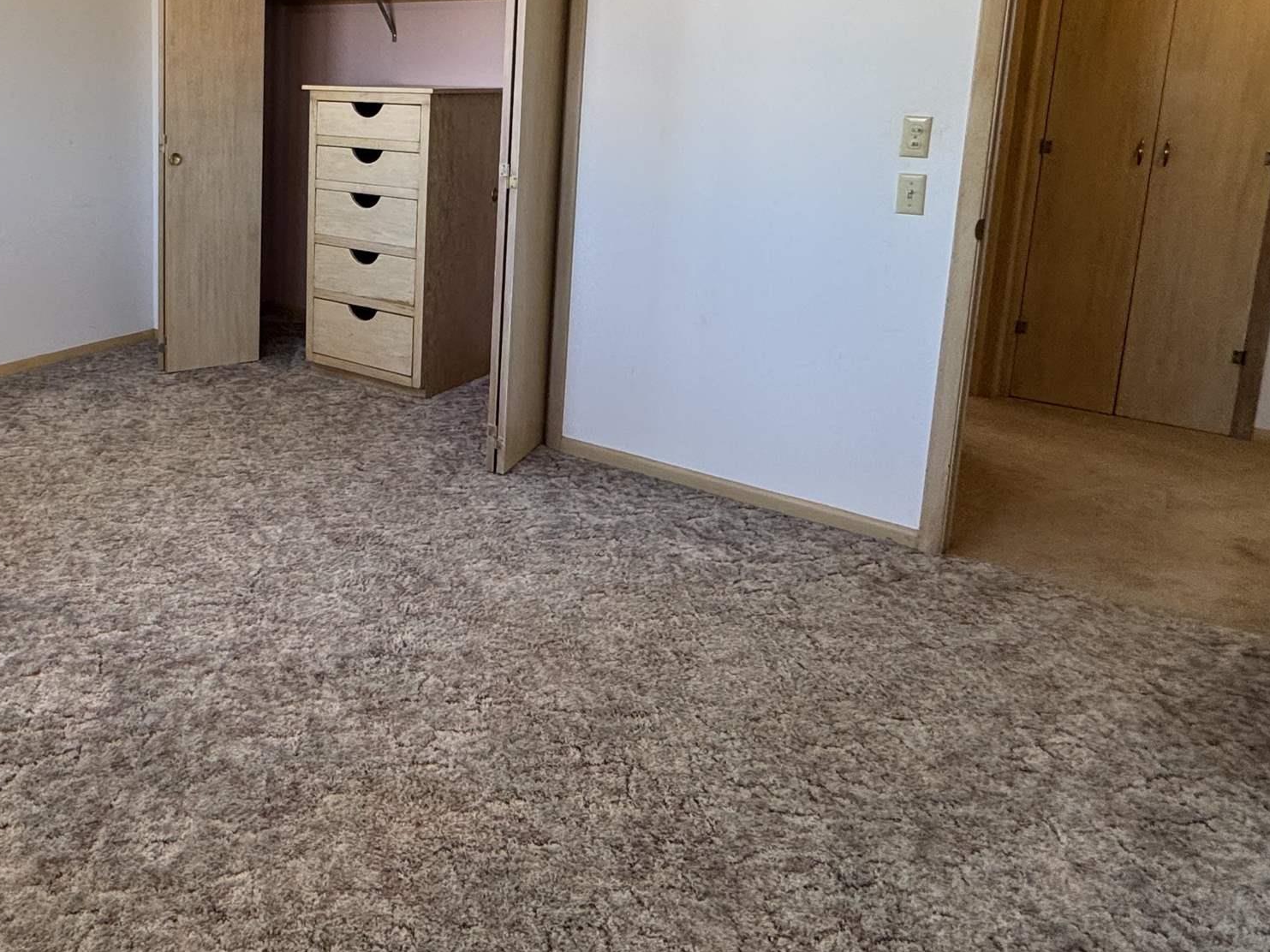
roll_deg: -1.0
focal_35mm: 29
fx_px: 1064
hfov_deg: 57.9
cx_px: 288
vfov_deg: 46.5
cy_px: 242
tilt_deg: -10.2
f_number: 2.2
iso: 200
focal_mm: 2.22
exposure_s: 1/120
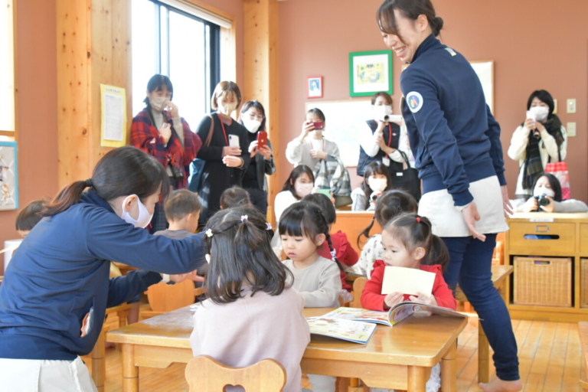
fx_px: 735
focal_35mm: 45
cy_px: 196
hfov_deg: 43.6
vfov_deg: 29.9
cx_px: 294
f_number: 7.1
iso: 4000
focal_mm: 30
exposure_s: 1/200
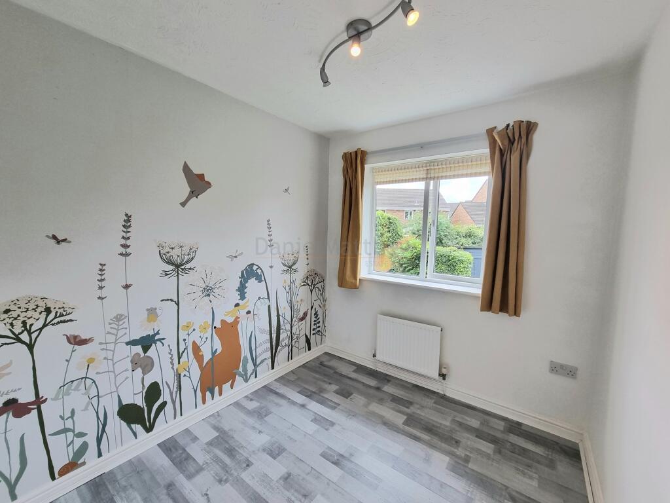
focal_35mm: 13
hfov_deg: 106.2
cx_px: 335
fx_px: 252
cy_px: 252
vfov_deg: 89.9
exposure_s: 1/108
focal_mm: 2.2
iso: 50
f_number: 2.2
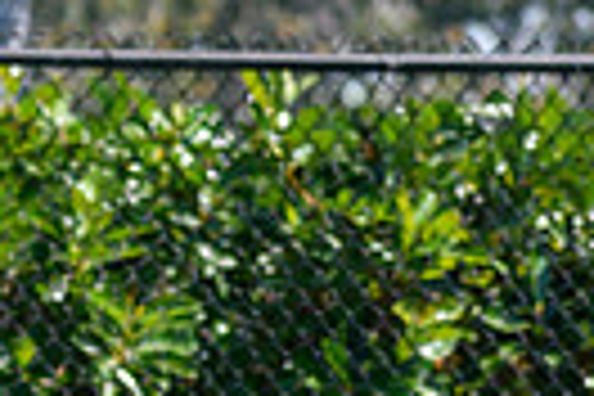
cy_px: 254
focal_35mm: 923
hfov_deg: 2.2
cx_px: -158
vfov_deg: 1.5
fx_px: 15228
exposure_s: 1/2000
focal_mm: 140
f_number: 5.6
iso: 400
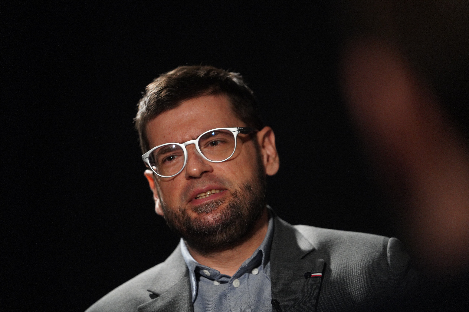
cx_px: 234
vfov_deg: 6.9
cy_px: 156
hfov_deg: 10.3
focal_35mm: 200
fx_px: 2605
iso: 3200
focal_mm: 200
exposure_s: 1/160
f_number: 2.8
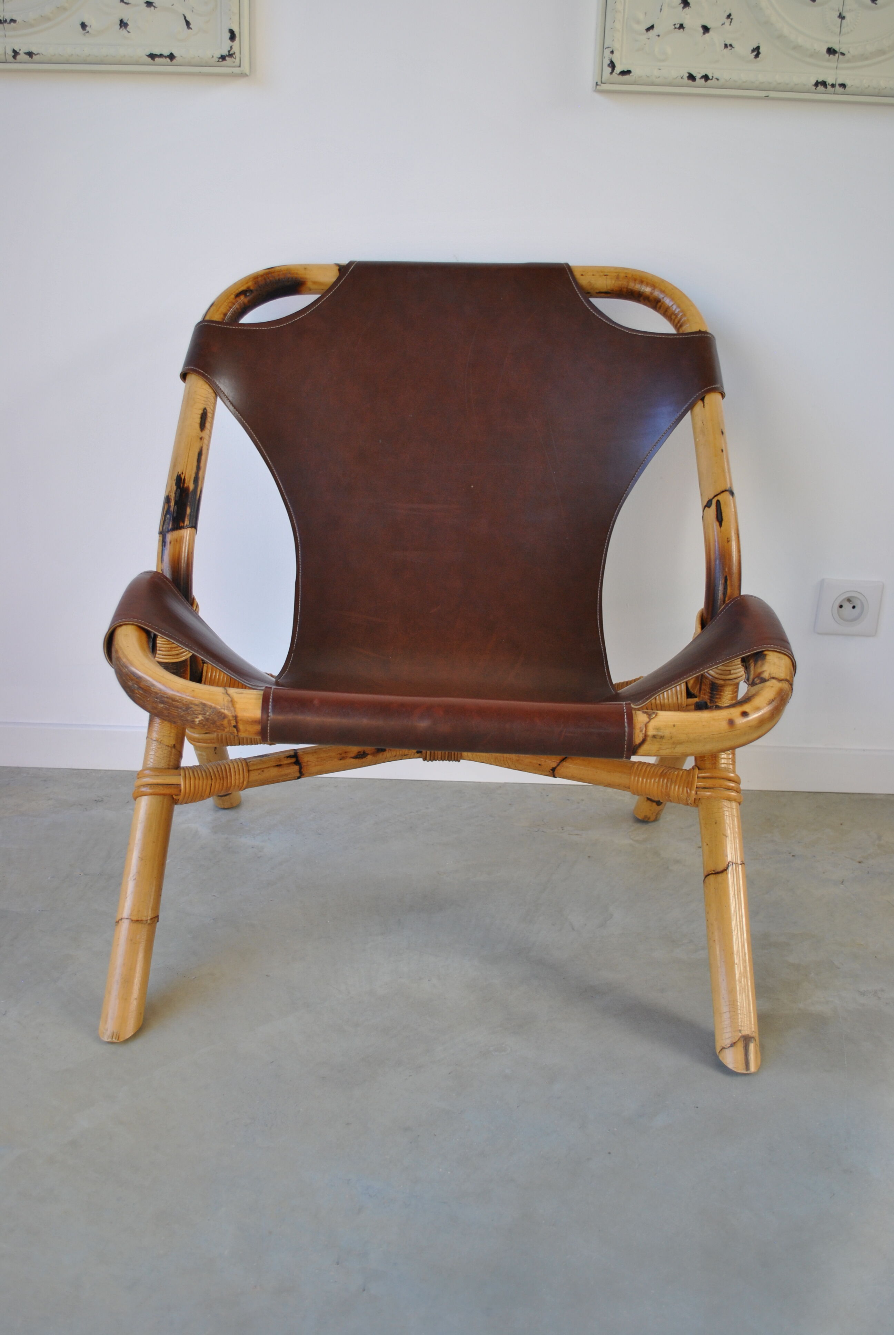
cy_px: 668
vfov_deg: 57.2
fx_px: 1226
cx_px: 447
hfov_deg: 40.1
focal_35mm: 33
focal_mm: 22
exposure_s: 1/80
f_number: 4.5
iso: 200
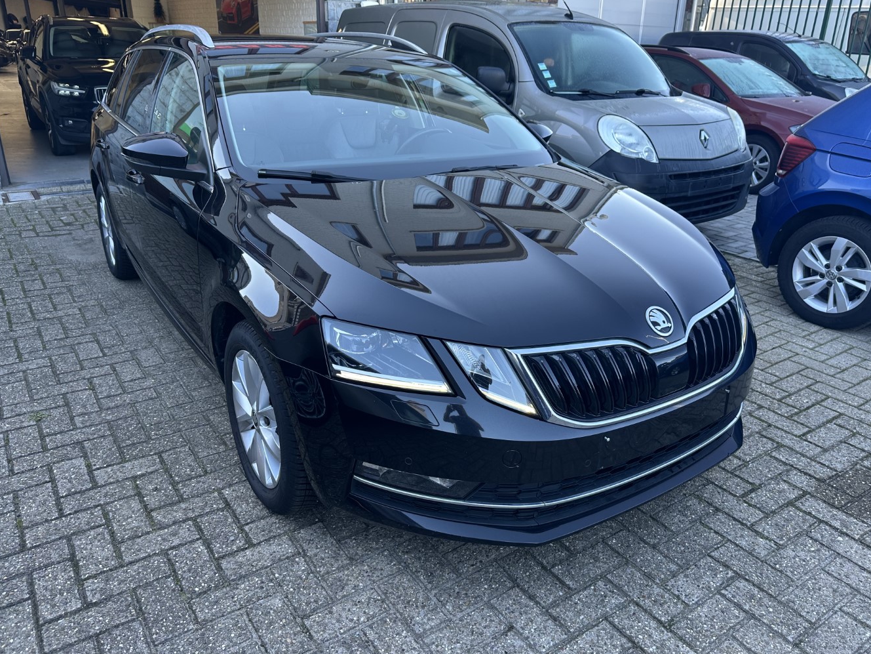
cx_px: 447
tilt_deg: -20.2
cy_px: 309
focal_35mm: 26
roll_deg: -1.8
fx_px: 654
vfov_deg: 53.0
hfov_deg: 67.3
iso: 64
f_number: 1.78
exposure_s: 1/166
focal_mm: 6.86
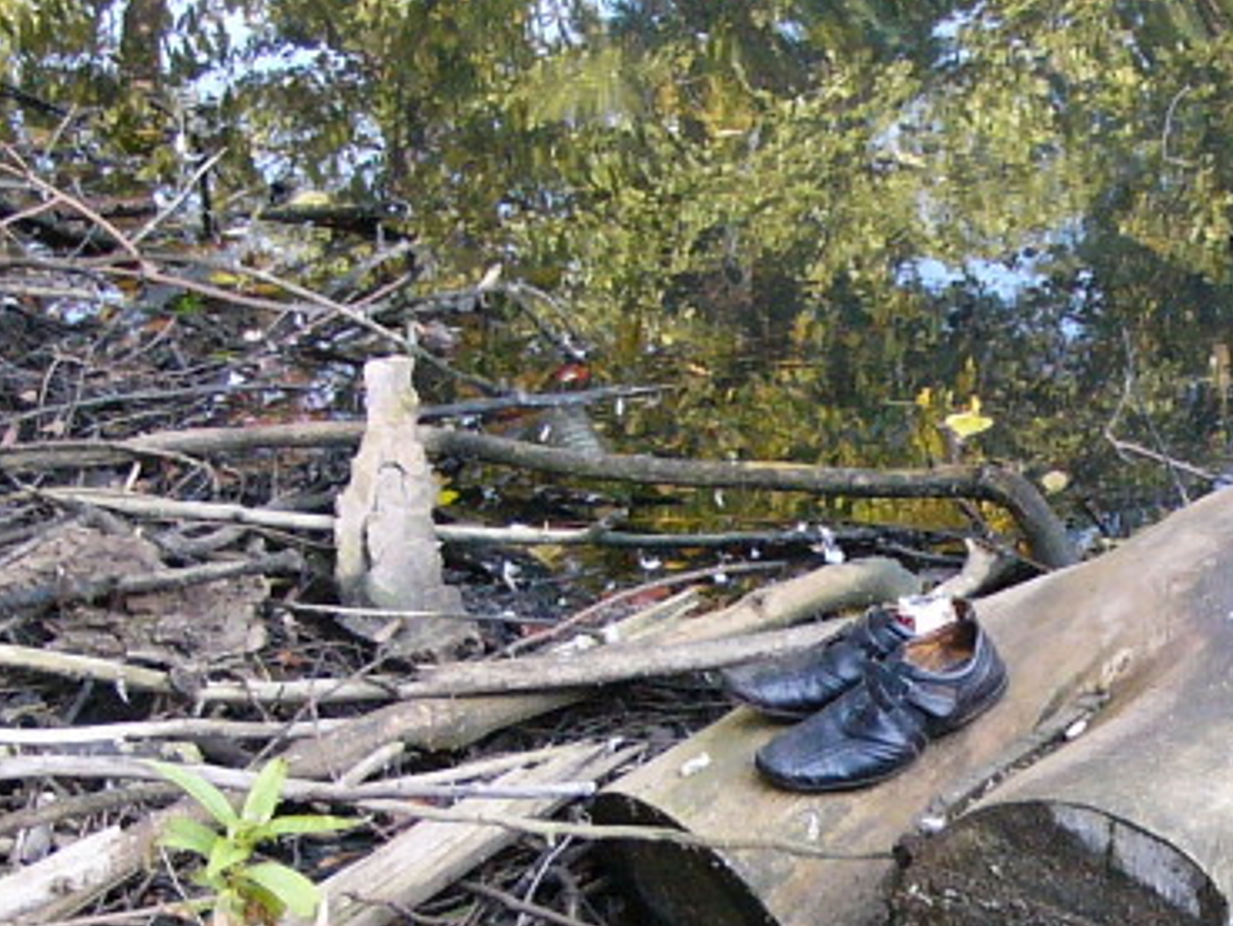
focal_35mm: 91
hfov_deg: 21.1
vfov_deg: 16.0
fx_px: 3242
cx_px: 1093
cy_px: 873
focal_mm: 5.5
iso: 200
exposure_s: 1/200
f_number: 2.8
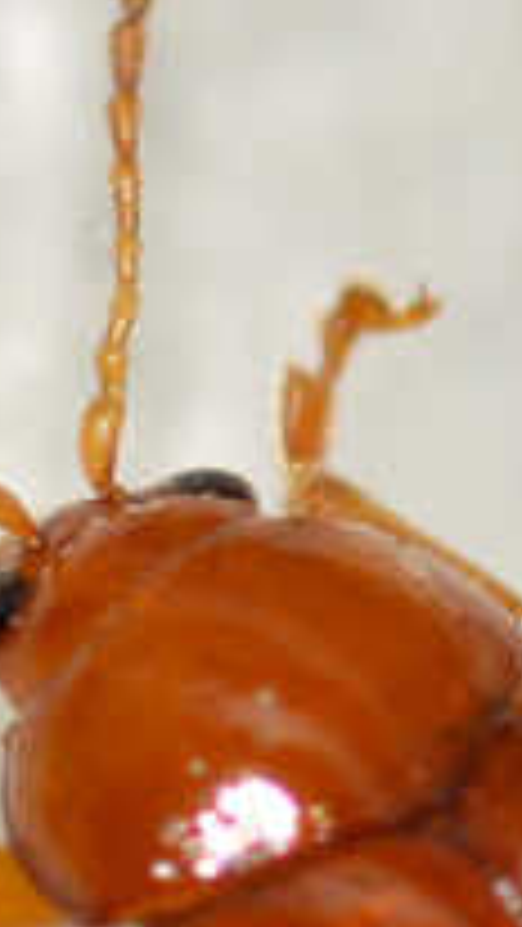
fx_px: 11998
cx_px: 166
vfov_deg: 4.4
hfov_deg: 2.5
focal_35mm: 488
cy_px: 932
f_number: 18
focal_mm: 100
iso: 100
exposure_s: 1/200
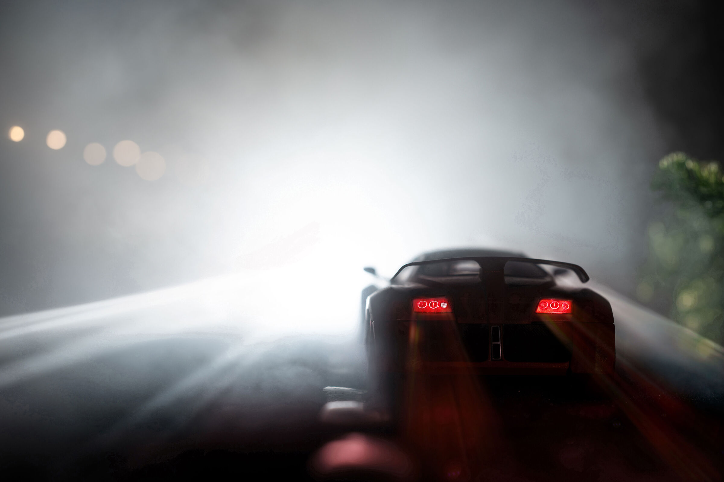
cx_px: 362
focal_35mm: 85
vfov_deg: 16.1
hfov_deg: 23.9
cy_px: 241
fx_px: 1708
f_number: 2.5
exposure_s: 1/60
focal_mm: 85
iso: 100
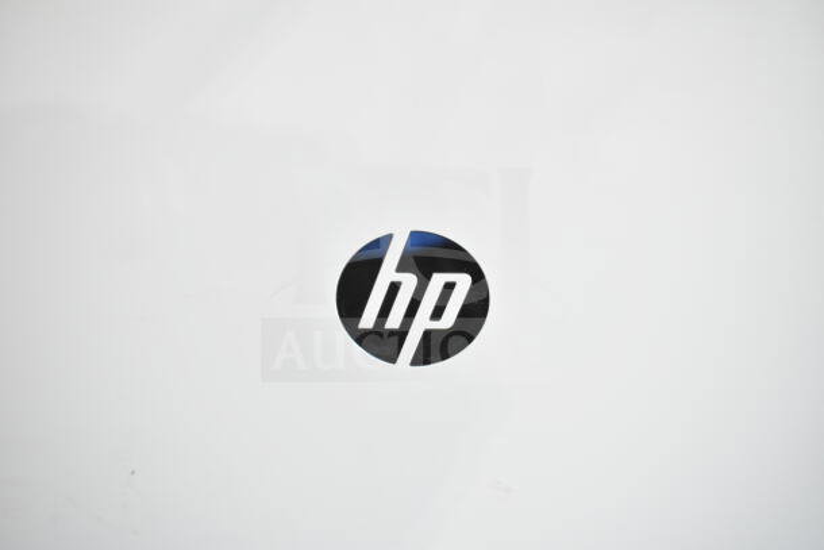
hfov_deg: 53.1
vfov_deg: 36.9
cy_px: 275
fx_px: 824
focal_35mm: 36
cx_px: 412
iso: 1600
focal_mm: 24
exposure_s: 1/100
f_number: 5
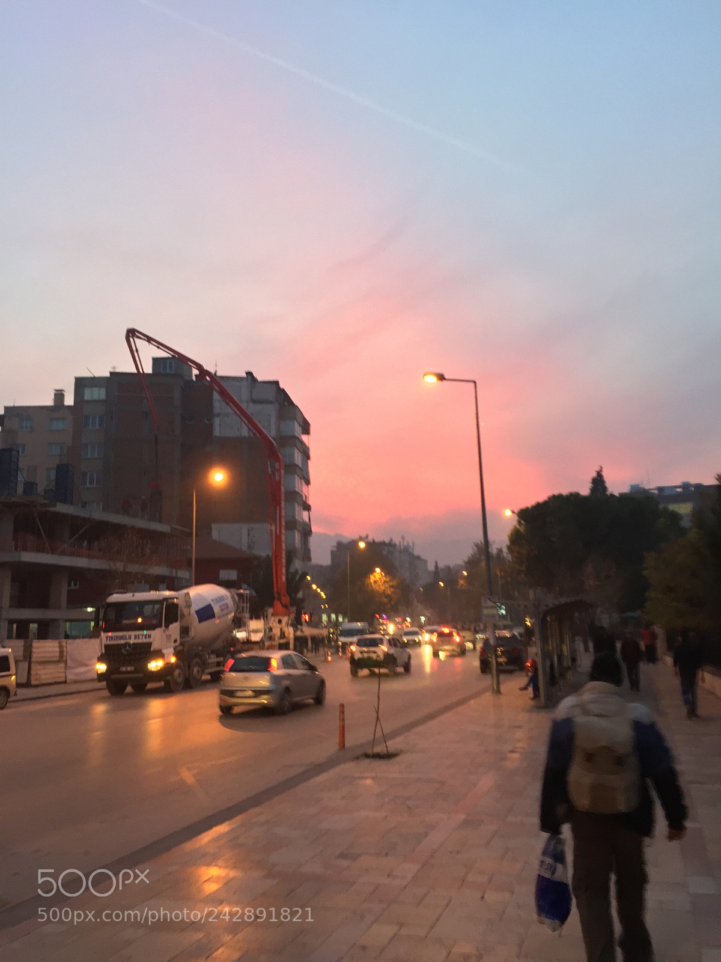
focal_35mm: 29
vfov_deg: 61.7
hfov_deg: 48.2
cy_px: 481
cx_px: 360
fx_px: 805
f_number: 2.2
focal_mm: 4.15
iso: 125
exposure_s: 1/33
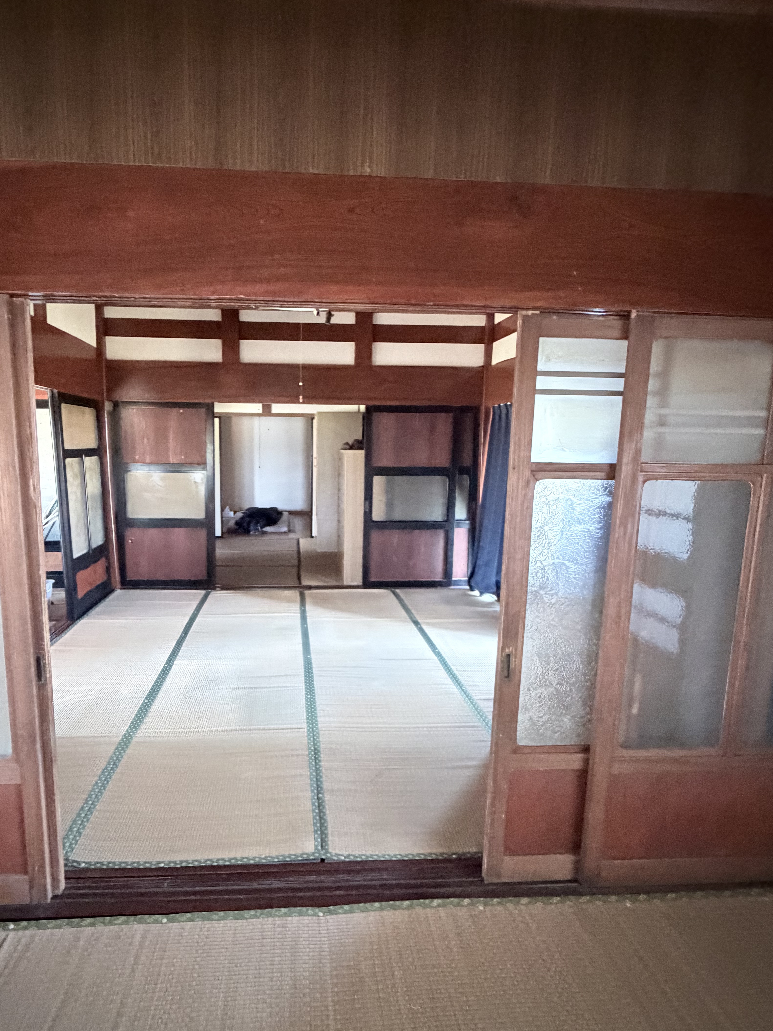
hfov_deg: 68.2
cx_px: 321
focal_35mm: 19
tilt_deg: -8.0
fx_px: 566
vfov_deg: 84.6
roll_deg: -0.7
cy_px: 531
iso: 1250
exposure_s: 1/43
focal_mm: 2.22
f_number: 2.2
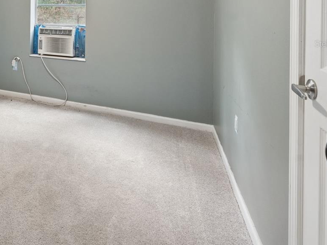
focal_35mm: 28
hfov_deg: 52.7
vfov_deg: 46.7
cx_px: 13
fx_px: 265
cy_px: 44
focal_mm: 14
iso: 400
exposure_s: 1/15
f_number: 8
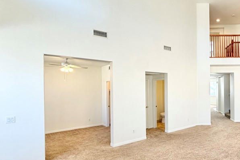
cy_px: 88
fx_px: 167
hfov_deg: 66.9
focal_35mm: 25
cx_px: 180
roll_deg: +0.9
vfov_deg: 51.2
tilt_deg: -0.5
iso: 160
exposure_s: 1/120
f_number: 2.2
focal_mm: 2.22
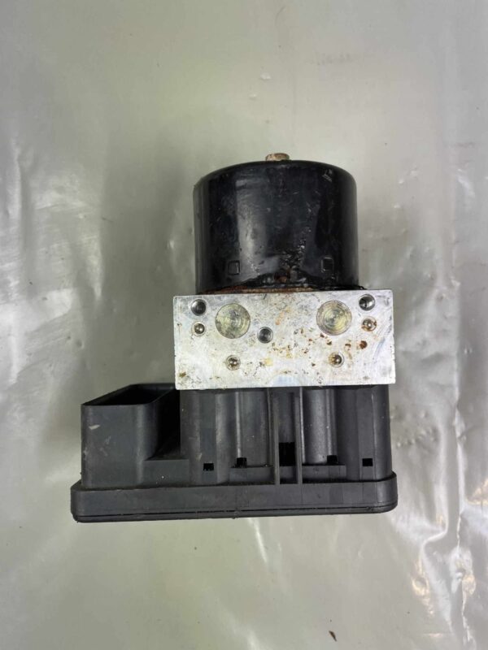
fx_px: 489
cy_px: 325
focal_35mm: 26
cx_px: 244
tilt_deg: -88.2
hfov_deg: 53.1
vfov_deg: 67.3
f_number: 1.6
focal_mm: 4.2
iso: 40
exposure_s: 1/100
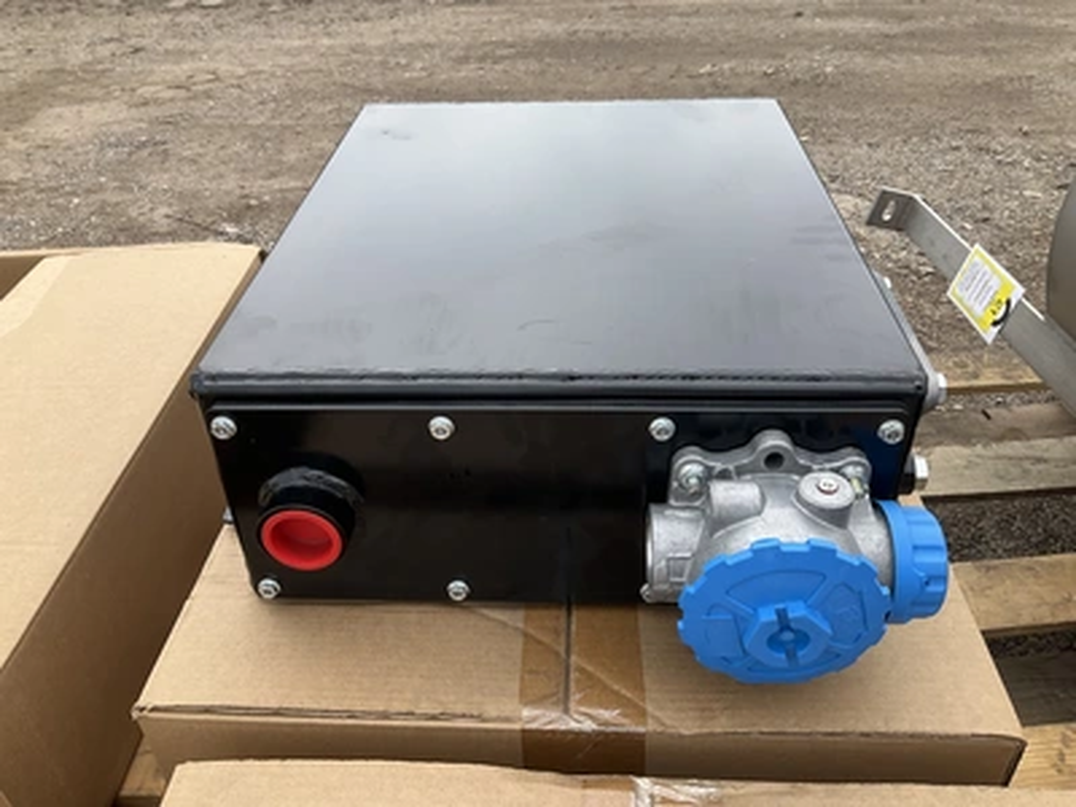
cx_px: 538
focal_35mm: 29
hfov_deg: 61.7
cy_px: 404
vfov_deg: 48.2
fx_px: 901
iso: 25
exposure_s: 1/574
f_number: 1.8
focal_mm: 3
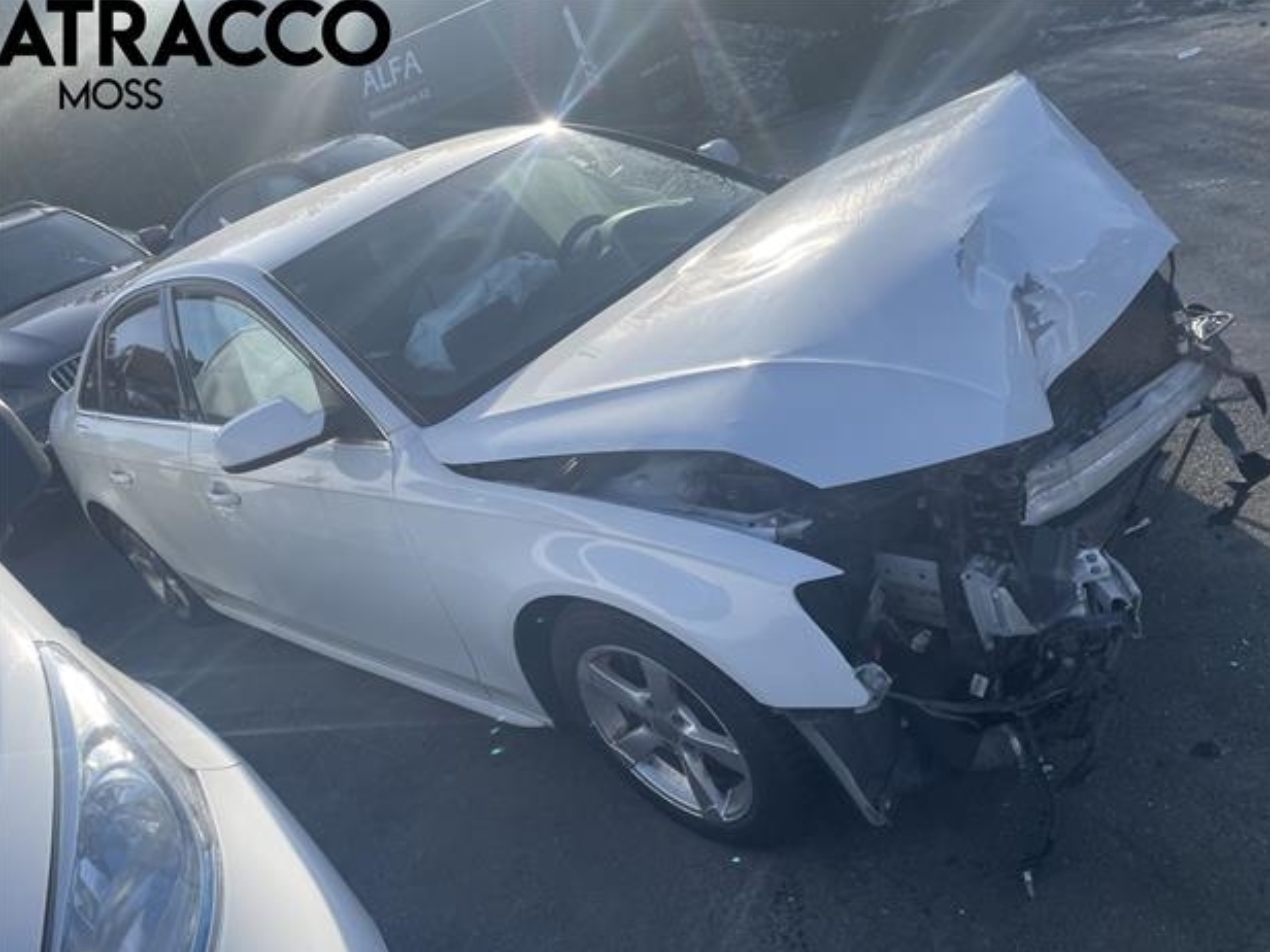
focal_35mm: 27
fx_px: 991
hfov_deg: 65.3
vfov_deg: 51.3
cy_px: 490
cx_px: 654
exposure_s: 1/1825
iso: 32
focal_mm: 4.2
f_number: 1.6
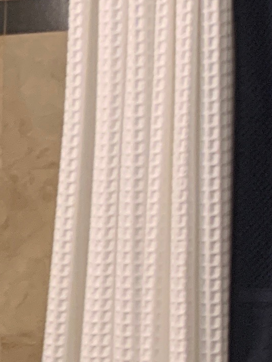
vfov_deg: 13.3
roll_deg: +1.6
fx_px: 1529
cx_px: -431
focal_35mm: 146
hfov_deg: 8.9
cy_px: 359
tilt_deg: -5.9
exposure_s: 1/60
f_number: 1.8
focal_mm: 4.25
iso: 100
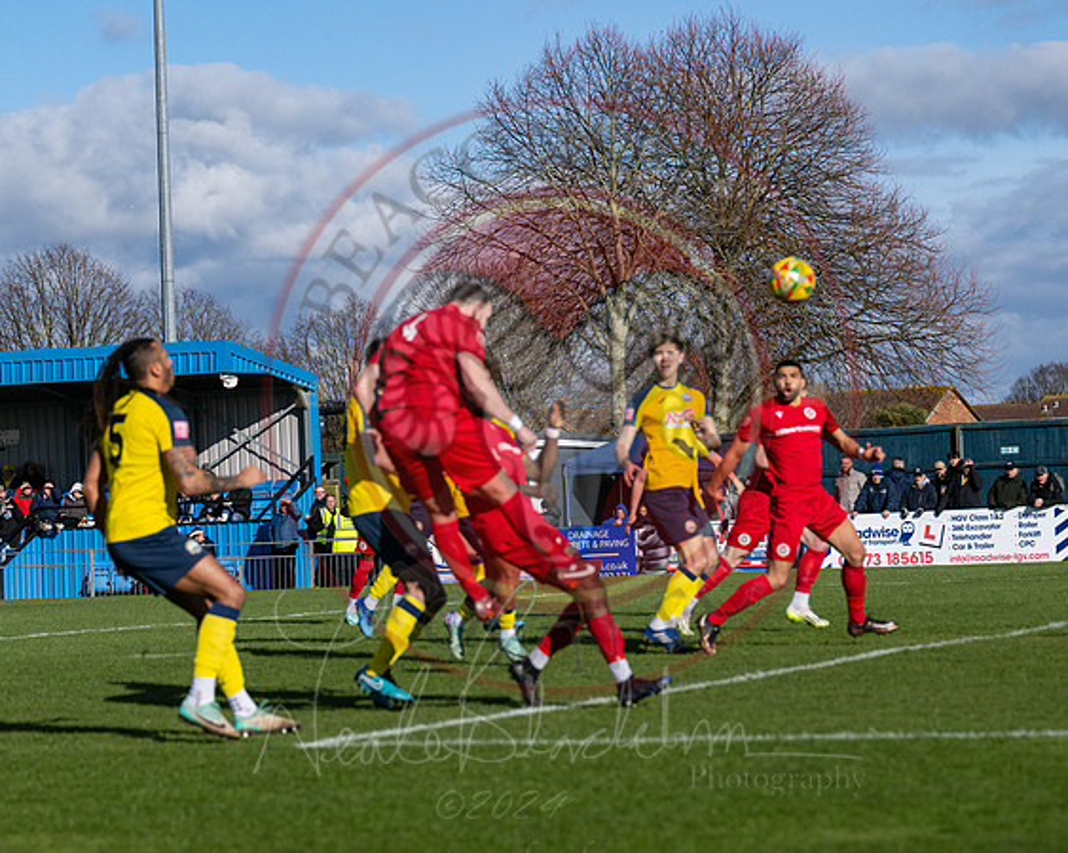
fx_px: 4283
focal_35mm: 136
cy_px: 361
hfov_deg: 14.2
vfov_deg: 11.4
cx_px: 417
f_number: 4
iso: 400
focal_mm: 91
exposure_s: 1/12800
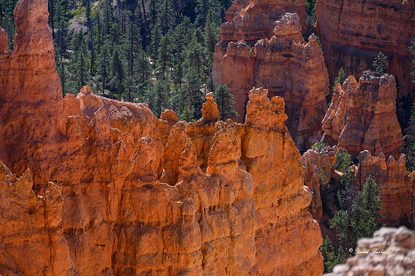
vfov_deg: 8.3
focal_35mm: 165
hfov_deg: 12.5
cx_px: 208
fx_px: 1901
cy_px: 138
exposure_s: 1/320
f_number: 6.3
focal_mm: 165
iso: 100
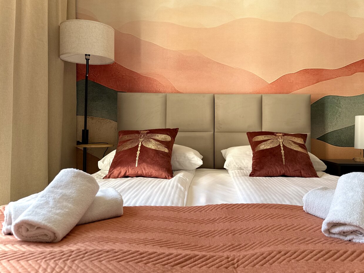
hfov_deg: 63.1
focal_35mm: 28
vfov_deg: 49.7
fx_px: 294
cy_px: 122
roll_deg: -0.9
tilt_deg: +1.2
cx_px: 211
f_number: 1.78
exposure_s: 1/121
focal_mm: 6.76
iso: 80
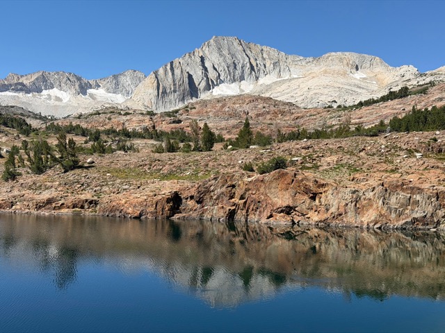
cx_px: 222
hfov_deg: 39.7
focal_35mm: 48
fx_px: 617
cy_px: 166
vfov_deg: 30.3
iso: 64
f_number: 1.78
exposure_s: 1/4587
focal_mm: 6.76
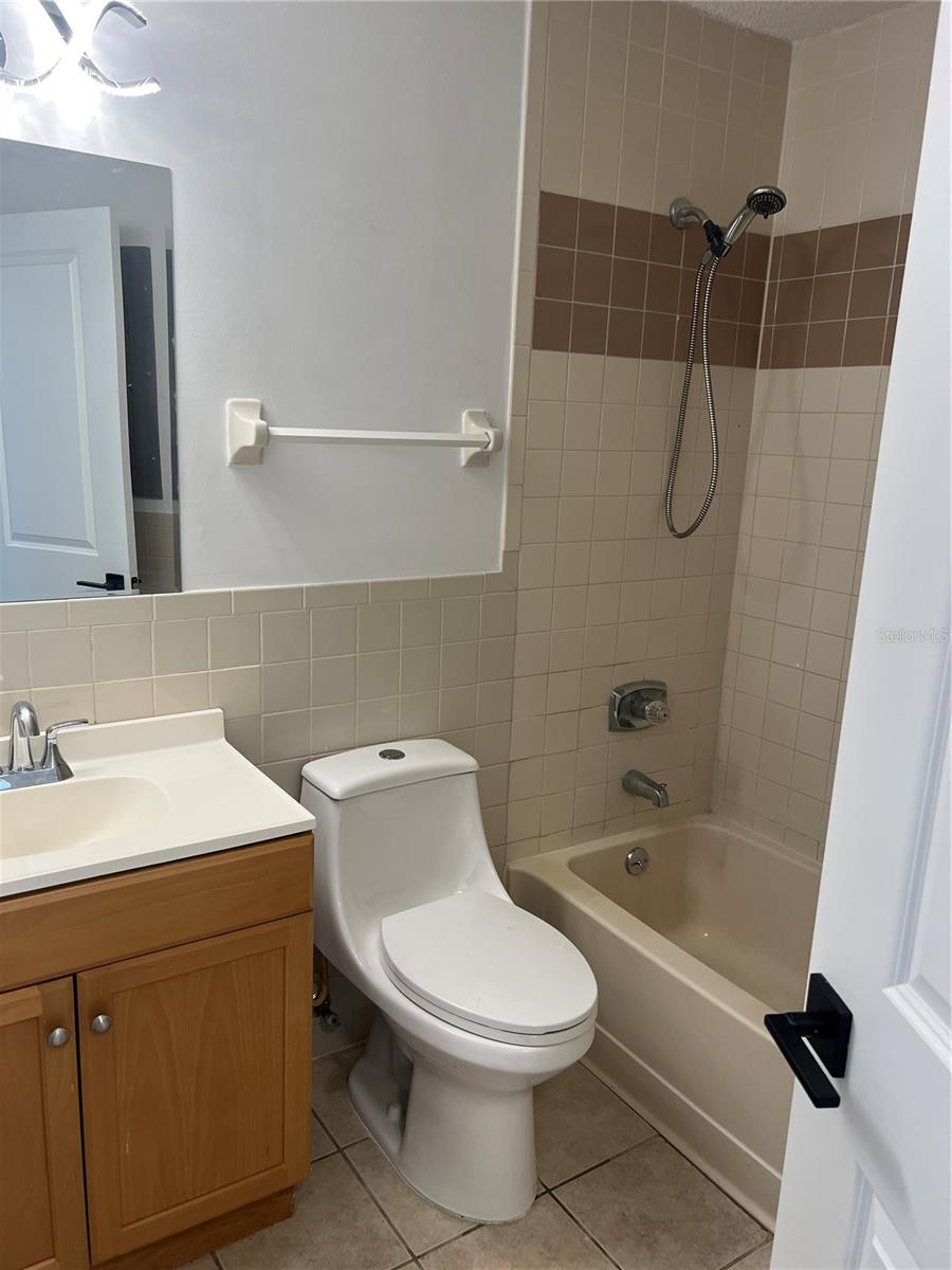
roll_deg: -2.6
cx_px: 476
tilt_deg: -12.6
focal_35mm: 26
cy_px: 635
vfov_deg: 67.3
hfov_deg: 53.1
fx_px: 953
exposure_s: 1/120
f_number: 1.5
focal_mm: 5.7
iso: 125
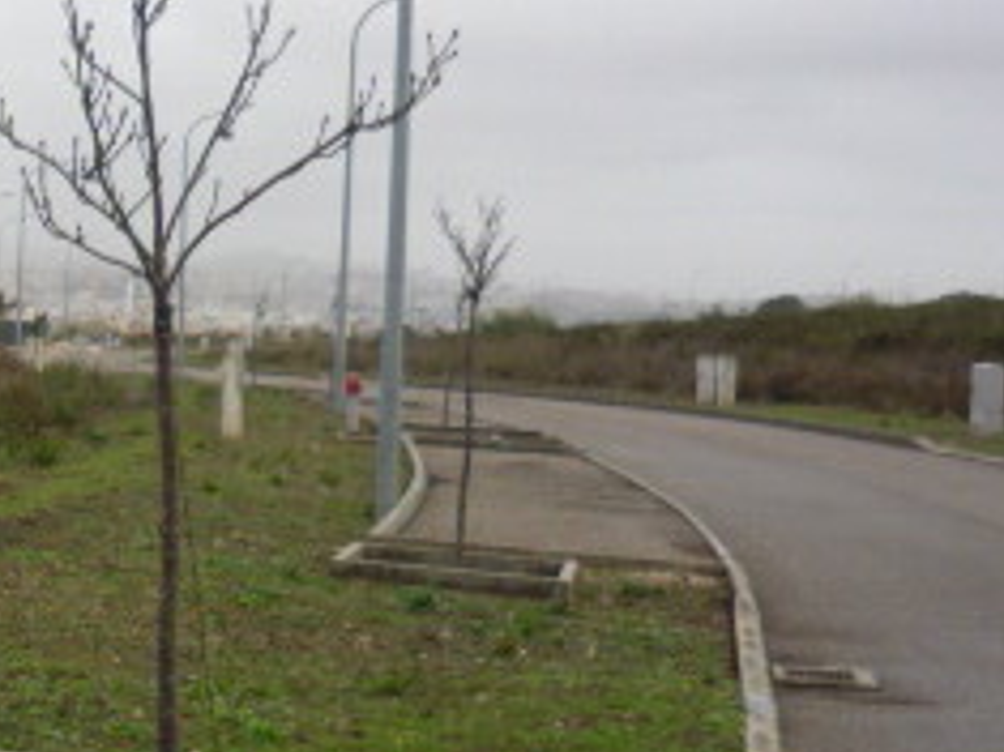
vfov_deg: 16.4
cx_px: -359
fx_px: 2609
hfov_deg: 19.7
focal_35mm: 90
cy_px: 372
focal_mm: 5.5
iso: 100
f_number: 2.8
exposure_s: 1/400
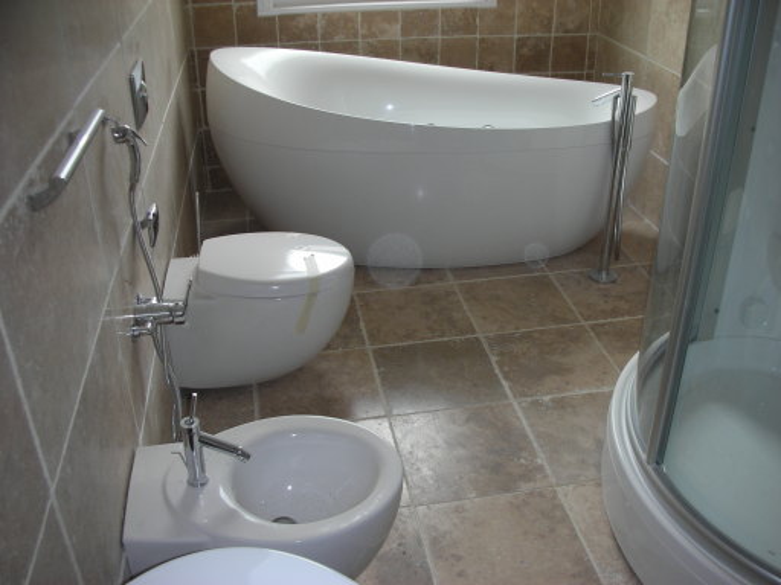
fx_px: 790
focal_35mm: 35
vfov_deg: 40.7
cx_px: 390
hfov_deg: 52.6
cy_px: 292
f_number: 3
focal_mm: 5.8
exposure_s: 1/30
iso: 50
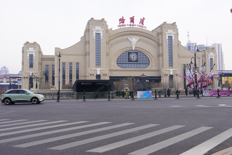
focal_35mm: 38
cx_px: 116
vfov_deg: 35.5
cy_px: 78
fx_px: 242
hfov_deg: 51.3
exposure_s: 1/100
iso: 100
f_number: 6.3
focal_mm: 25
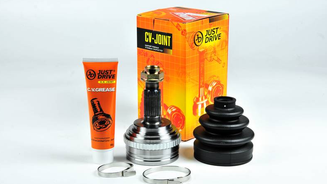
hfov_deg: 23.2
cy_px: 97
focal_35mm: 92
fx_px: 798
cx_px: 163
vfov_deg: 13.2
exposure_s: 1/125
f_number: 10
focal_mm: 58
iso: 200
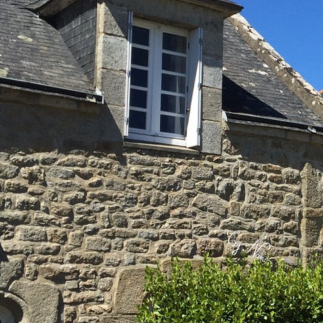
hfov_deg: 18.8
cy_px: 209
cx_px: 409
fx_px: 908
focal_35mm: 86
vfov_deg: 20.1
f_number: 2.2
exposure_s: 1/1980
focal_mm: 4.15
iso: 32
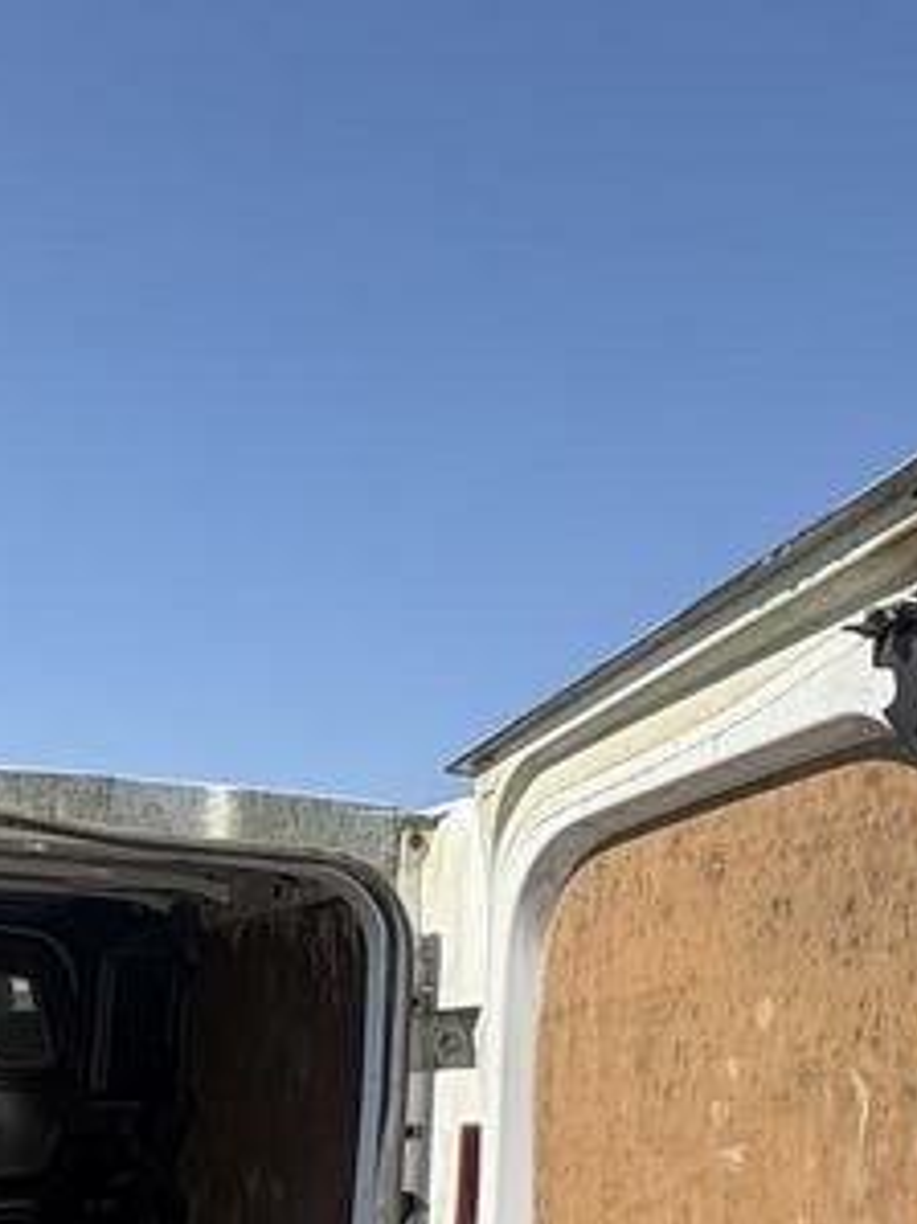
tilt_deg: -10.6
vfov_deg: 37.8
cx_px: -156
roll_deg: -1.0
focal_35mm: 42
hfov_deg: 29.9
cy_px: 1330
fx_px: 1485
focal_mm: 2.22
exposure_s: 1/544
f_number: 2.2
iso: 64
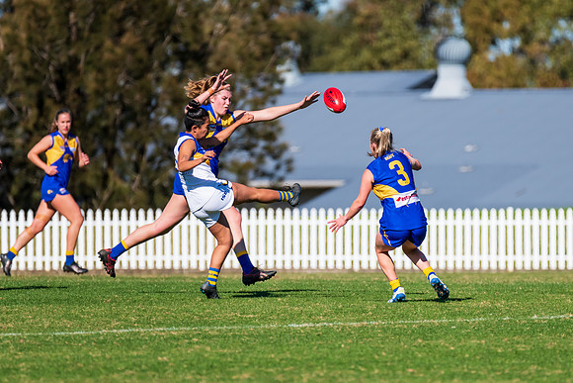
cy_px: 208
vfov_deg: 2.3
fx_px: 9660
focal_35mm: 607
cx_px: 340
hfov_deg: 3.4
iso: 800
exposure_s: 1/3200
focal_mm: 500
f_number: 8
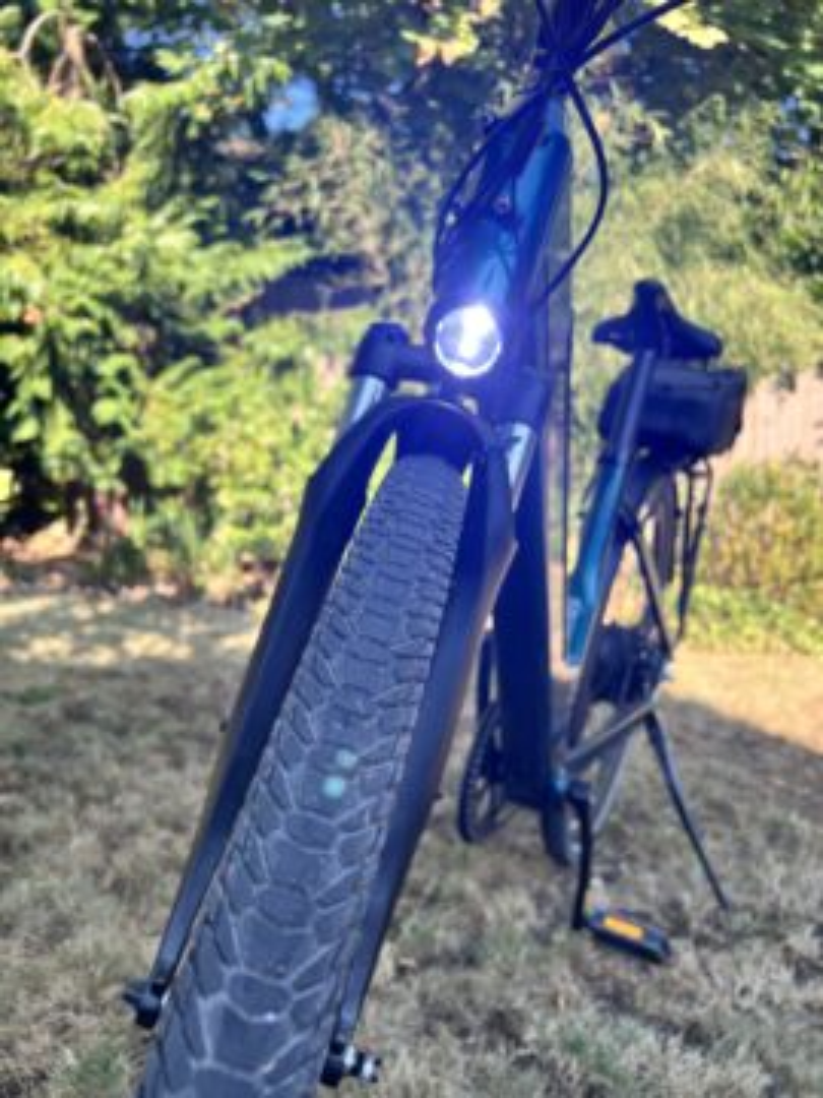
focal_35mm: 26
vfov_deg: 67.3
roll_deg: -0.3
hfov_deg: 53.1
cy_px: 549
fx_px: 824
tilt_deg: -3.7
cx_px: 412
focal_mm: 5.7
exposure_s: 1/611
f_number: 1.5
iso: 50
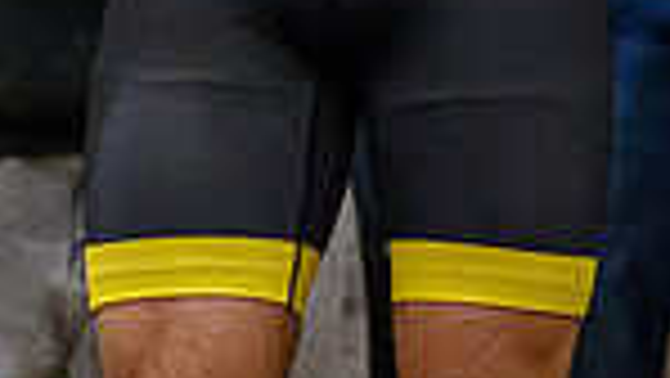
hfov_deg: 2.1
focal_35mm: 1053
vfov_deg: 1.2
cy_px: -629
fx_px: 18717
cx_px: 1
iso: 8000
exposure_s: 1/800
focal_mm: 200
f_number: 2.8
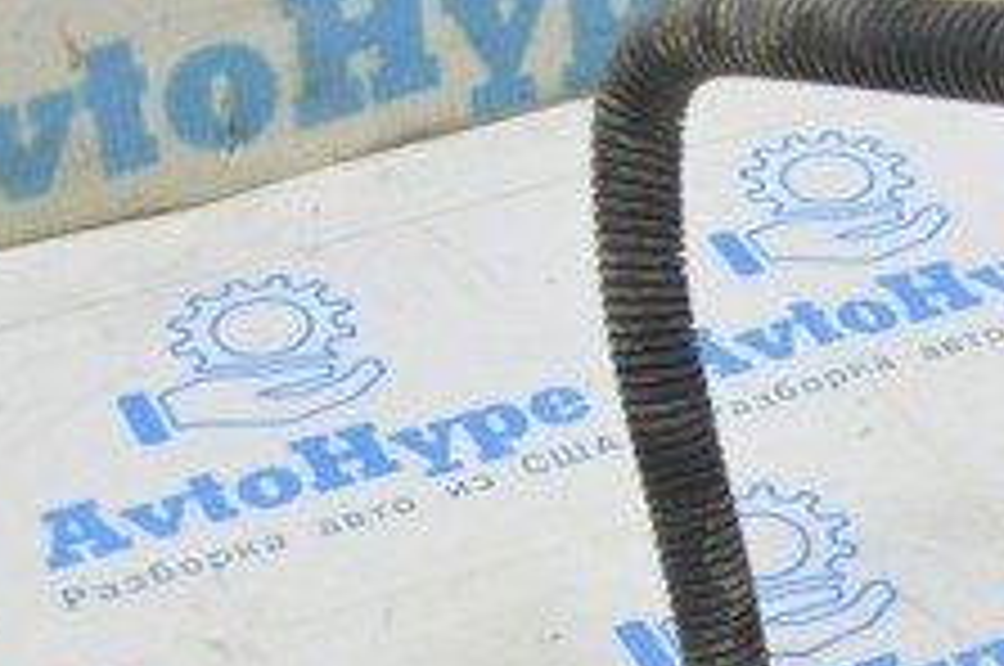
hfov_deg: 17.3
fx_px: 3243
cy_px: 736
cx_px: 936
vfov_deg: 11.6
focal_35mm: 116
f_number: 5.6
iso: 400
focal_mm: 27
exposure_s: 1/20
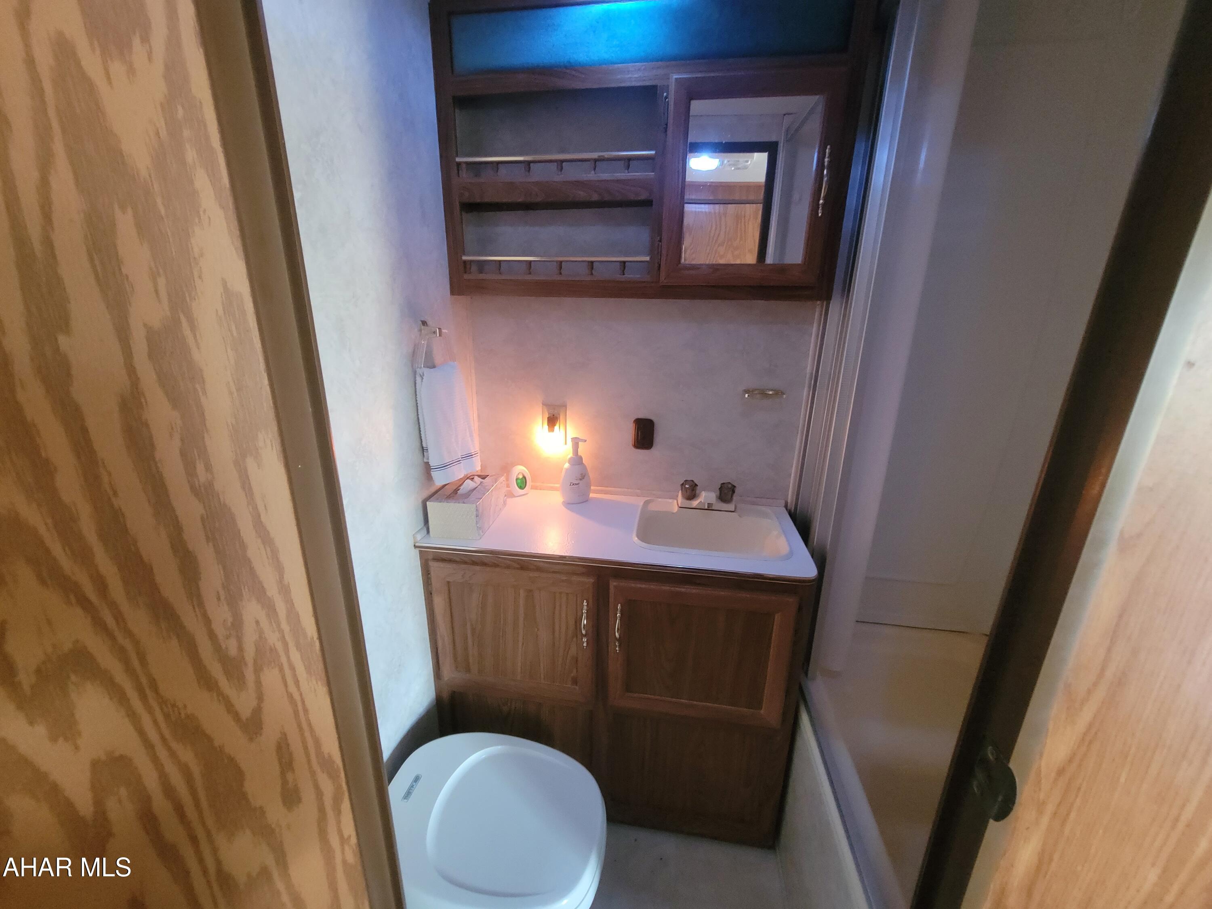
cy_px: 454
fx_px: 455
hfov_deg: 106.2
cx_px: 606
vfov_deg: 89.9
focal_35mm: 13
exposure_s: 1/24
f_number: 2.2
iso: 640
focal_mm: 1.74
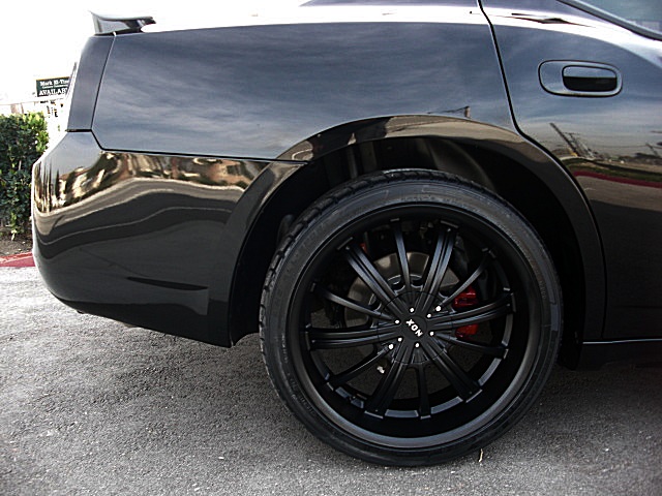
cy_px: 248
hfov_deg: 51.4
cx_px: 331
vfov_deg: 39.7
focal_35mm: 36
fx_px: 688
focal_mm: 6.3
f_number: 2.8
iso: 100
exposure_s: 1/100
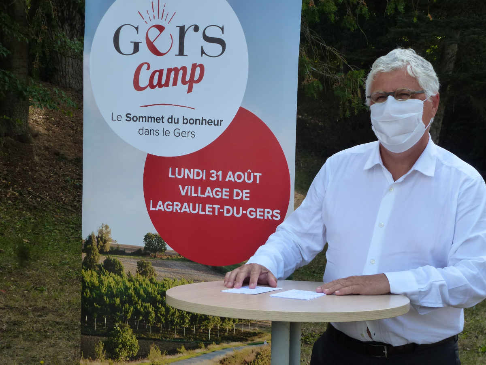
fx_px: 1151
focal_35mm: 82
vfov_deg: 18.0
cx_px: 243
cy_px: 182
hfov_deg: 23.8
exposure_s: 1/160
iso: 160
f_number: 4.8
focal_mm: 14.8
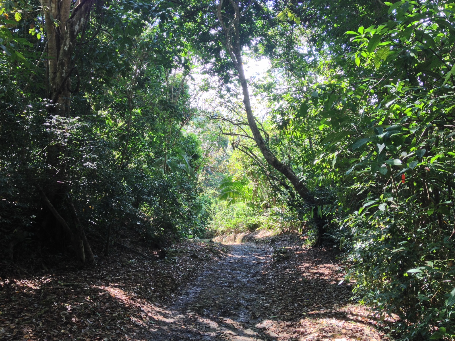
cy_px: 170
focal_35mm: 35
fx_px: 460
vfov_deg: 40.7
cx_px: 228
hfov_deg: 52.6
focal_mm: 4.28
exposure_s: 1/60
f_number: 2.4
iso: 50
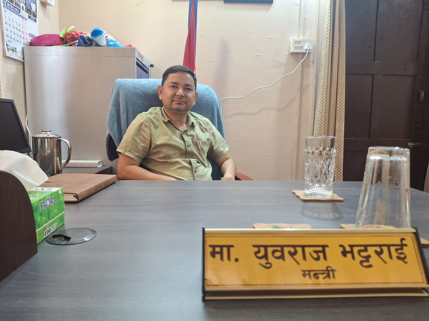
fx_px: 310
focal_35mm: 25
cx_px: 214
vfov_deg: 54.9
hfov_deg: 69.4
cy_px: 160
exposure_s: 1/33
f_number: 1.8
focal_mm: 4.69
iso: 200
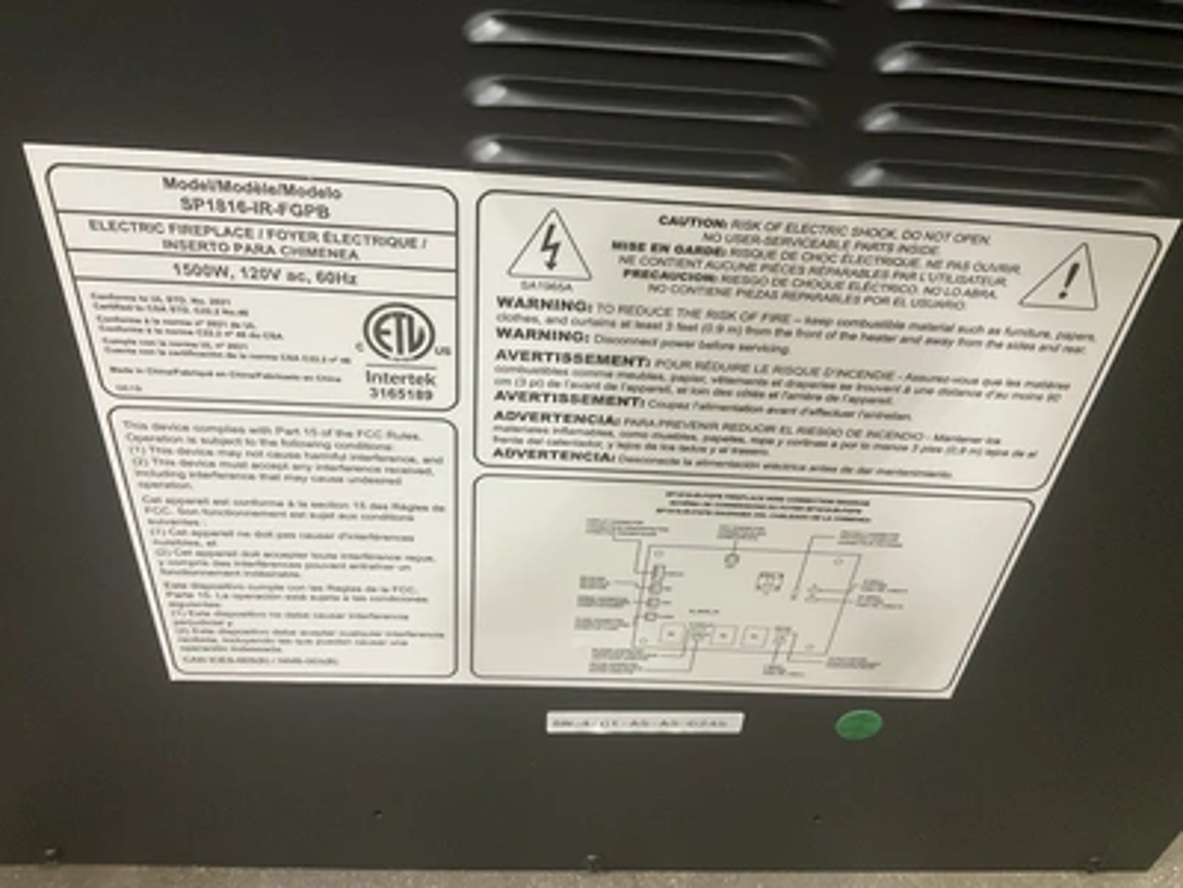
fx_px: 991
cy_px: 444
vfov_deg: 48.2
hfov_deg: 61.7
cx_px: 592
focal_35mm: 29
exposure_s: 1/40
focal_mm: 3
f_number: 1.8
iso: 320
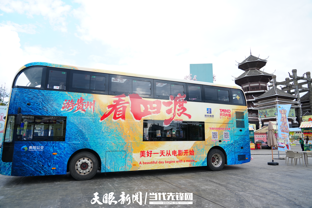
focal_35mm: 24
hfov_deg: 73.7
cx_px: 156
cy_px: 104
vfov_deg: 53.1
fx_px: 208
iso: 320
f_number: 4
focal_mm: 24
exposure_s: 1/640
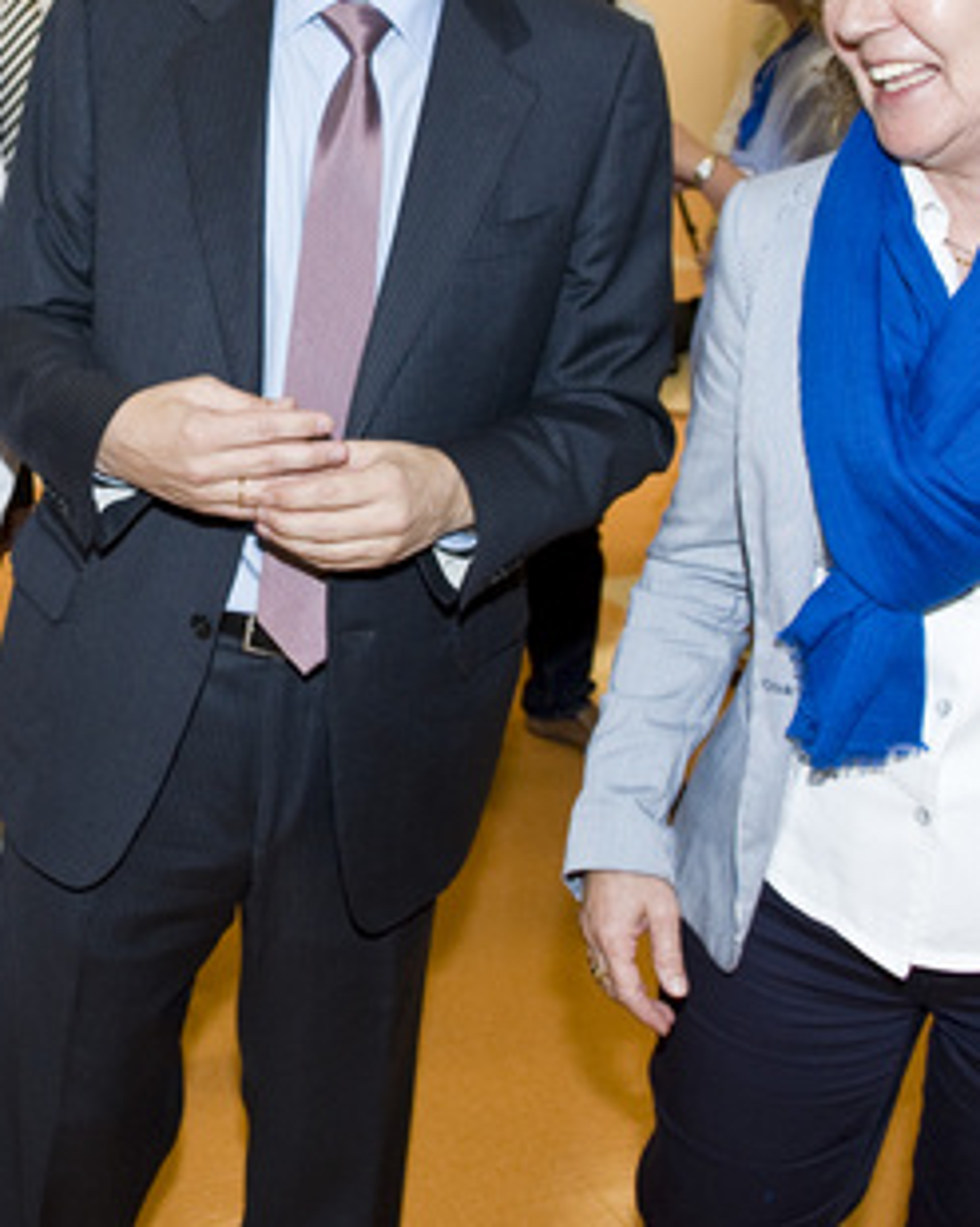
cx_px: 75
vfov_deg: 36.0
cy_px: 349
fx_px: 1850
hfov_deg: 28.4
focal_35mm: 51
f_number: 5
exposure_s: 1/125
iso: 1000
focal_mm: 24
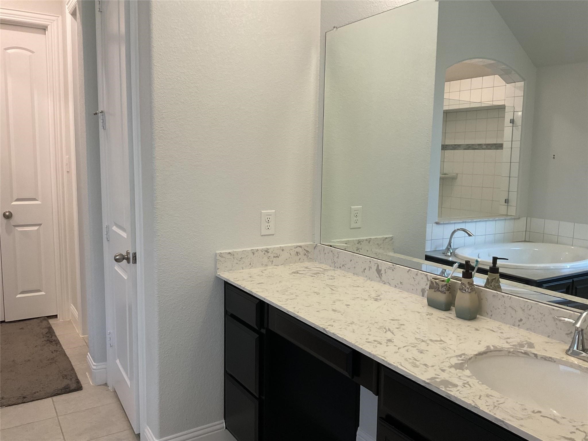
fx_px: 493
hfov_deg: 61.7
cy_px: 220
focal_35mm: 29
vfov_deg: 48.2
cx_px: 294
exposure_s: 1/60
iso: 80
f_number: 1.8
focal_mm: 3
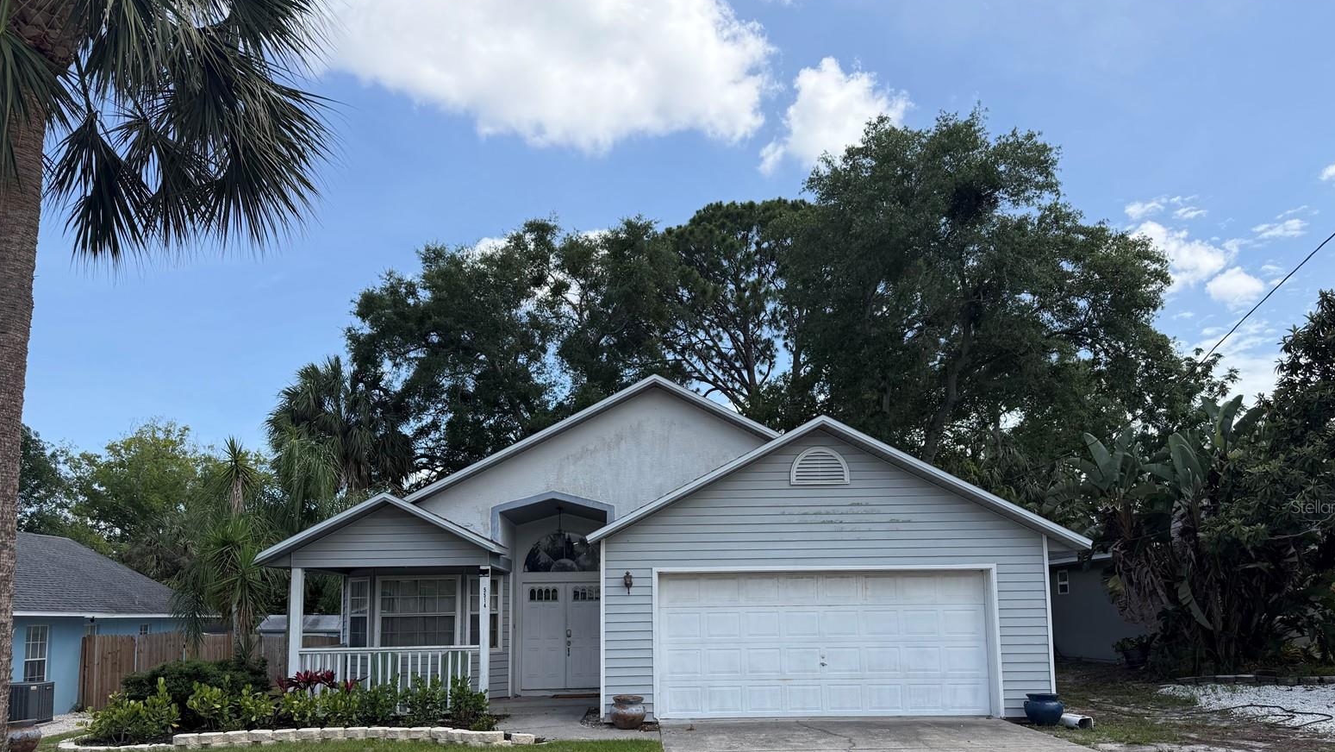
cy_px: 506
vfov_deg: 42.3
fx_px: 956
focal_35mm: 27
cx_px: 683
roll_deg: -0.2
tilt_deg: +8.5
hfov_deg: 69.8
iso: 100
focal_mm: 6.76
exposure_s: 1/3953
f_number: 1.78
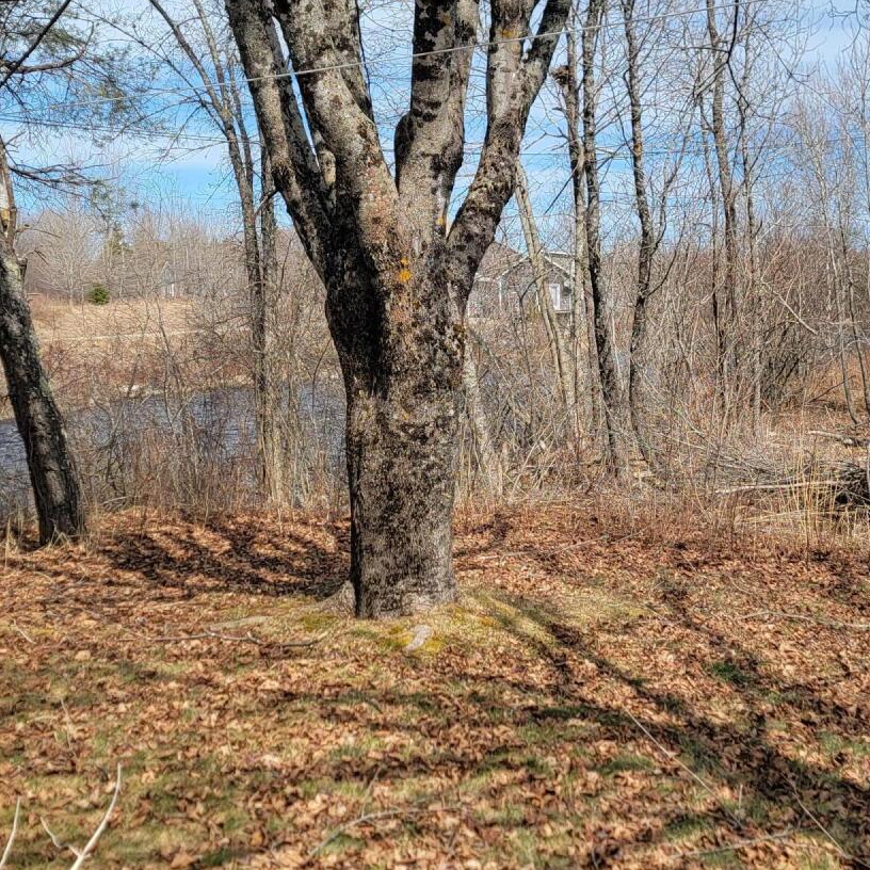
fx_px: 1479
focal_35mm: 52
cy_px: 377
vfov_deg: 32.7
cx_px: 509
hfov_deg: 32.7
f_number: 1.8
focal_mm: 6.7
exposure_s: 1/827
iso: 16
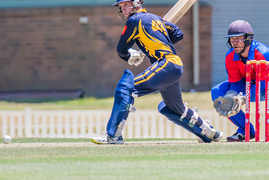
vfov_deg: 1.0
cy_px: 47
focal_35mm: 1348
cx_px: 224
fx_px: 10079
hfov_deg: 1.5
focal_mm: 600
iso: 640
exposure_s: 1/2000
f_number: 7.1
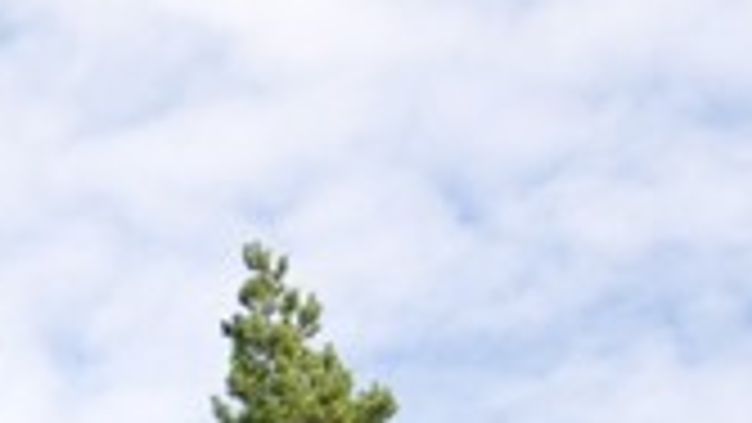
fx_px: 4886
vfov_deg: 4.7
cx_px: -1184
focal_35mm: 245
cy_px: 1444
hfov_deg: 8.0
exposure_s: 1/125
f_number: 5.6
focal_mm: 24
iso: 200
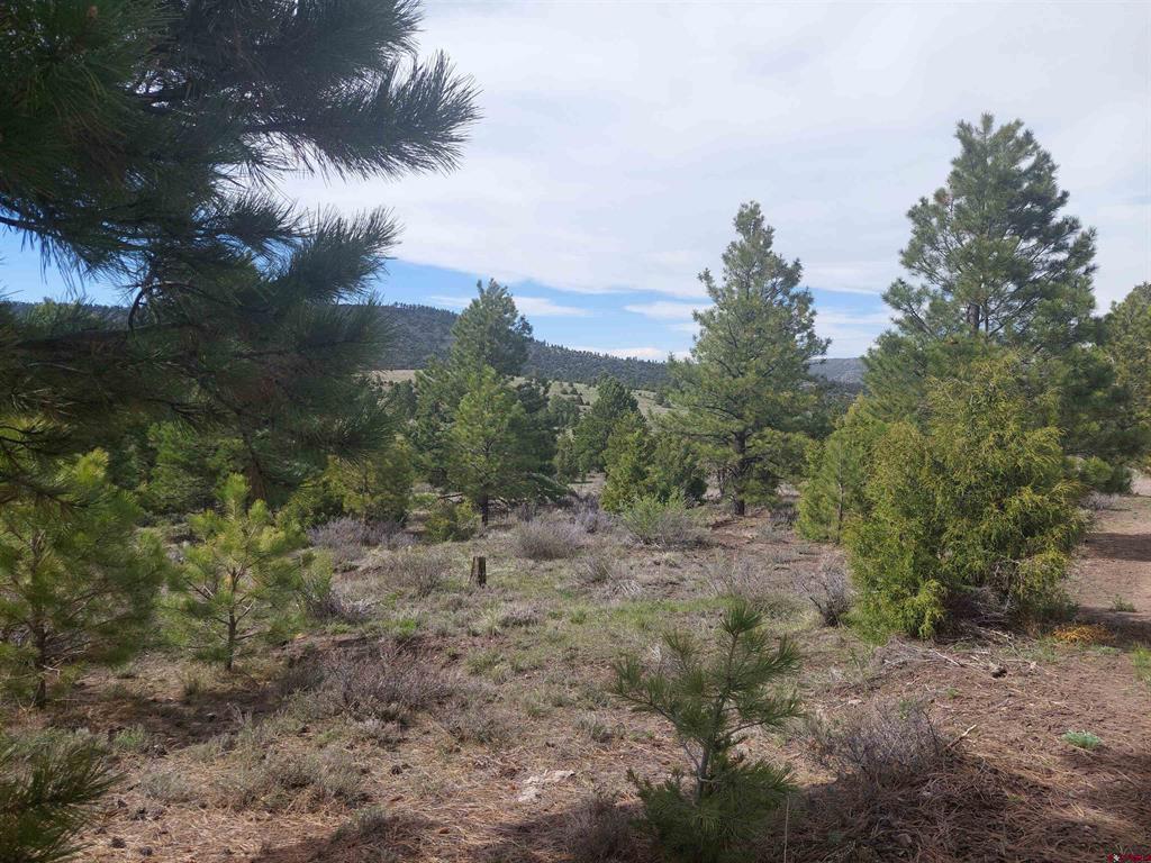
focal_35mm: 24
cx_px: 576
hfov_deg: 71.6
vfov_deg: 56.8
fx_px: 798
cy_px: 432
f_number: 1.8
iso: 40
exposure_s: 1/1439
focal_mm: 5.23
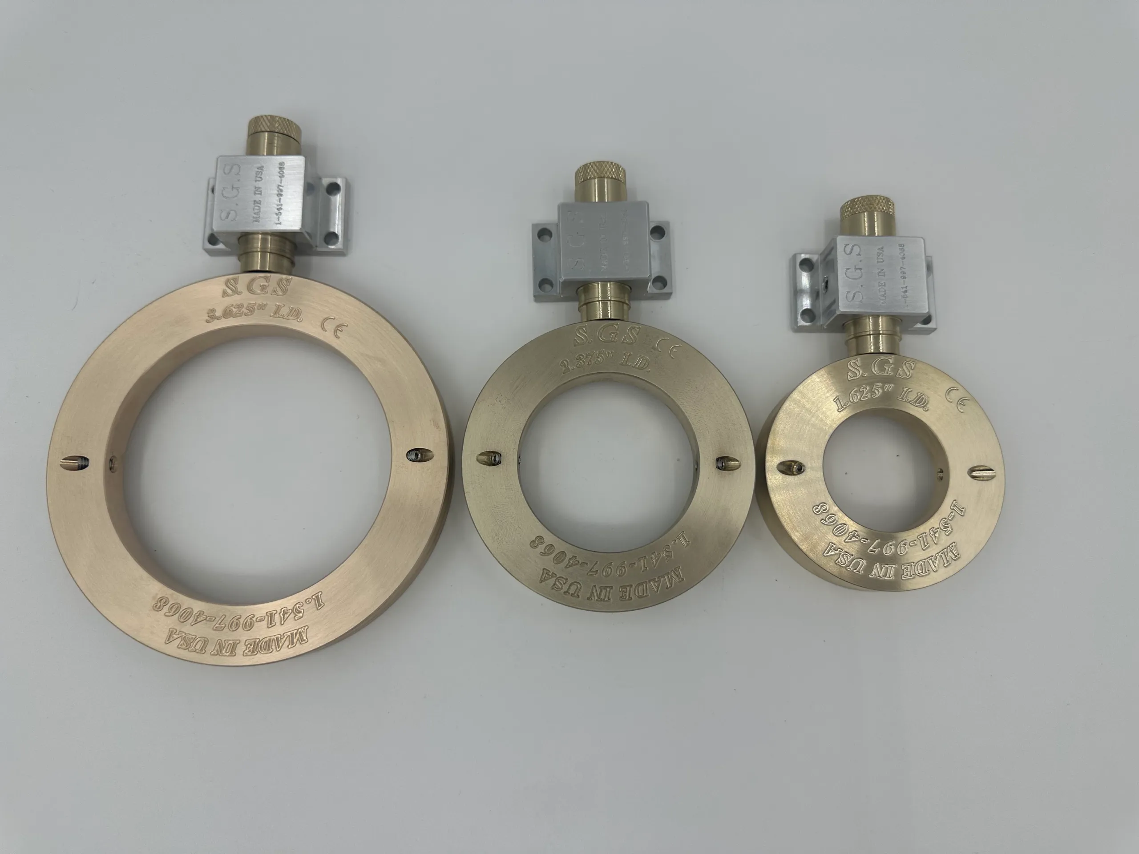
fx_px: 790
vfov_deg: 56.8
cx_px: 570
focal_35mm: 24
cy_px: 427
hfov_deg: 71.6
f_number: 1.78
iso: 80
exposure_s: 1/3155
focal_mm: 6.86
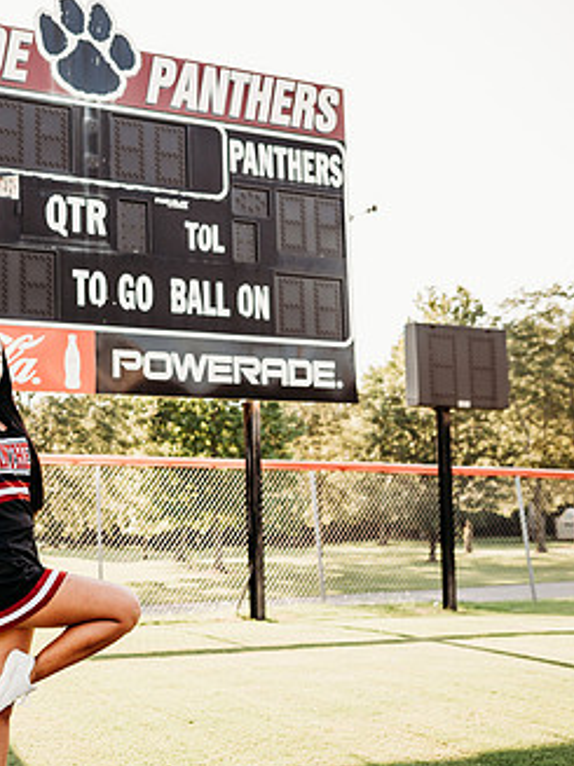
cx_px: 40
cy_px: 430
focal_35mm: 41
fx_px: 907
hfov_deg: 33.0
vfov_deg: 45.7
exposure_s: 1/800
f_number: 2.8
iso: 200
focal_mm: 24
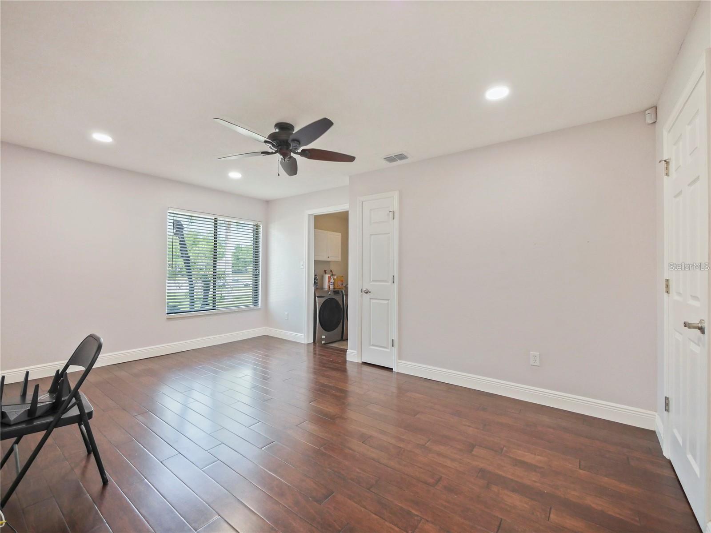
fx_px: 287
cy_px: 266
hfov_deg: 102.1
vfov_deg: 85.6
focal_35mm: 14
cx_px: 356
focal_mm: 7
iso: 1600
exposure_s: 1/60
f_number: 4
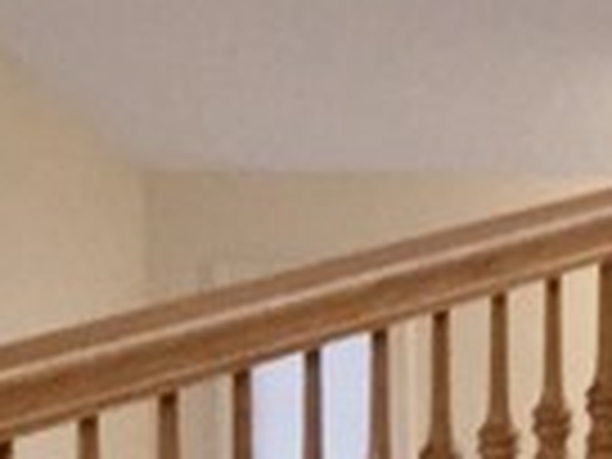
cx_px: 1642
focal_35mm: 233
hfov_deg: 7.7
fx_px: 4119
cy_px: -9
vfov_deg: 6.4
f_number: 2.4
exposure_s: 1/30
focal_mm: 3.3
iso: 160
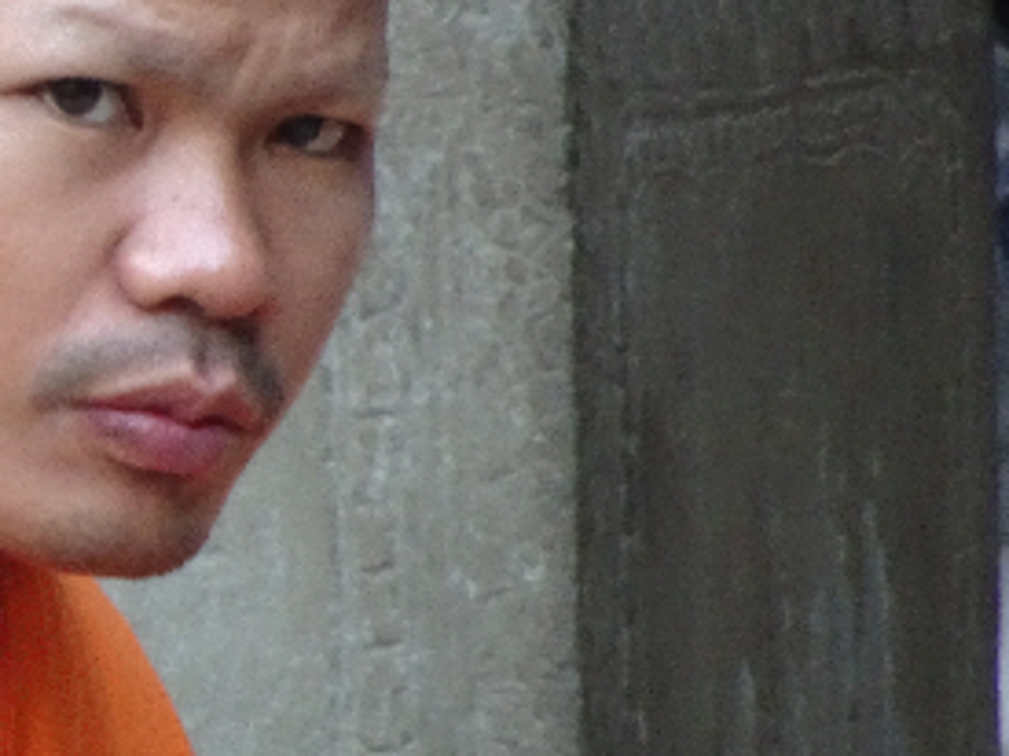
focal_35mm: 2088
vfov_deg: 0.7
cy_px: 554
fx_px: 60835
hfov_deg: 1.0
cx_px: -77
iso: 800
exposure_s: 1/40
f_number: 6.3
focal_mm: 122.45
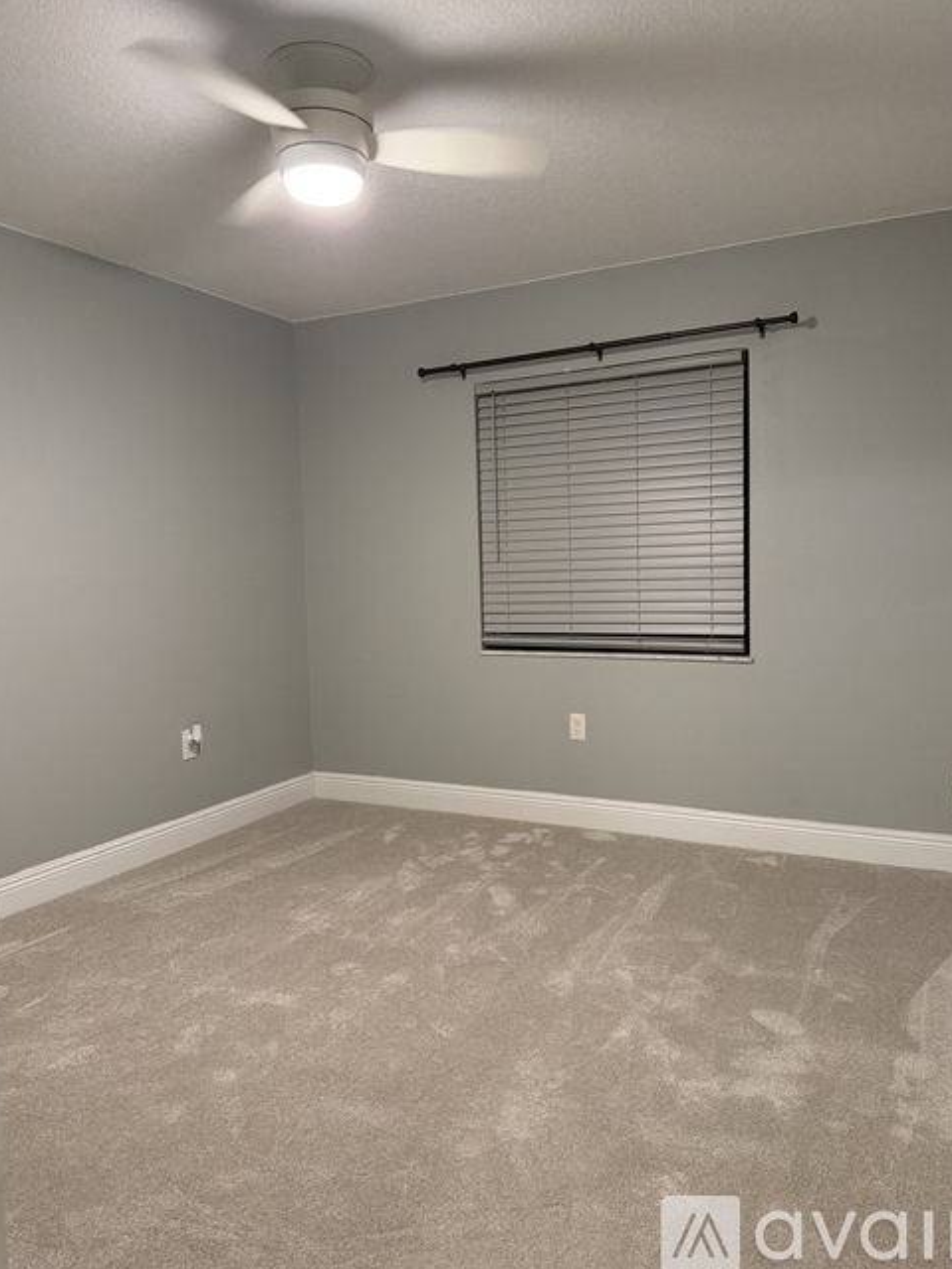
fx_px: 917
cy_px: 614
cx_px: 486
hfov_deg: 54.9
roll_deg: +2.2
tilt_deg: -3.3
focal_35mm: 25
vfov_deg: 69.4
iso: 320
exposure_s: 1/60
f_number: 1.78
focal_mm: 6.76
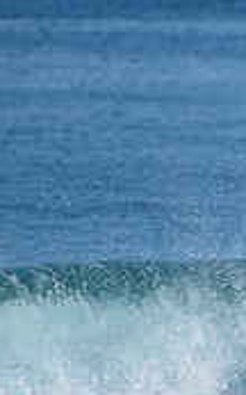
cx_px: 549
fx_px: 18337
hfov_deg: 0.8
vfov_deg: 1.2
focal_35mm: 1708
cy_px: 364
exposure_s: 1/2000
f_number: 5.6
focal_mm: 500
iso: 250
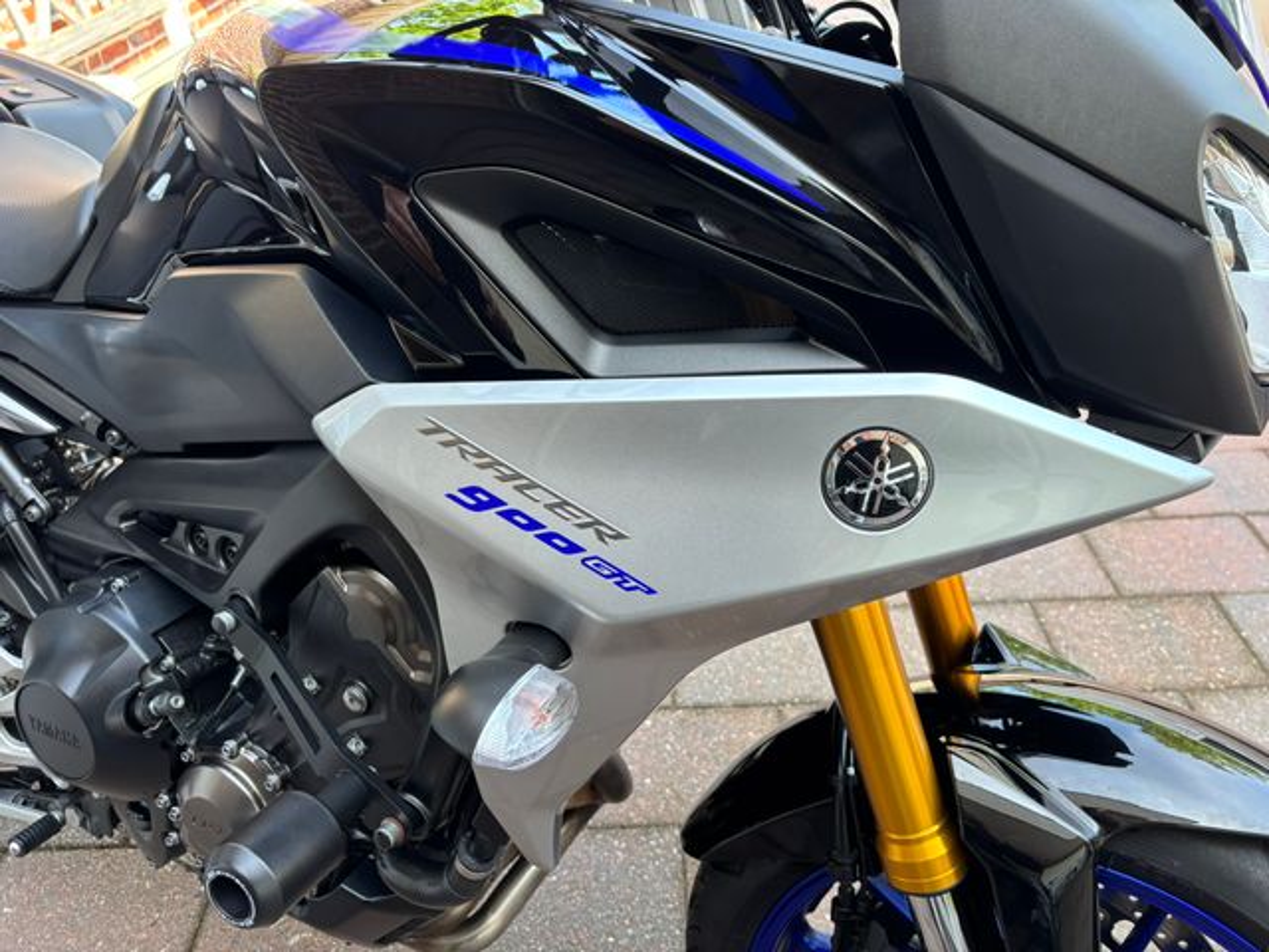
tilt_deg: -35.5
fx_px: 953
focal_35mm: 26
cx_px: 634
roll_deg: +2.1
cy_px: 476
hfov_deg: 67.3
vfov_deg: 53.1
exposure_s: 1/121
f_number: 1.6
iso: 50
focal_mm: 5.96
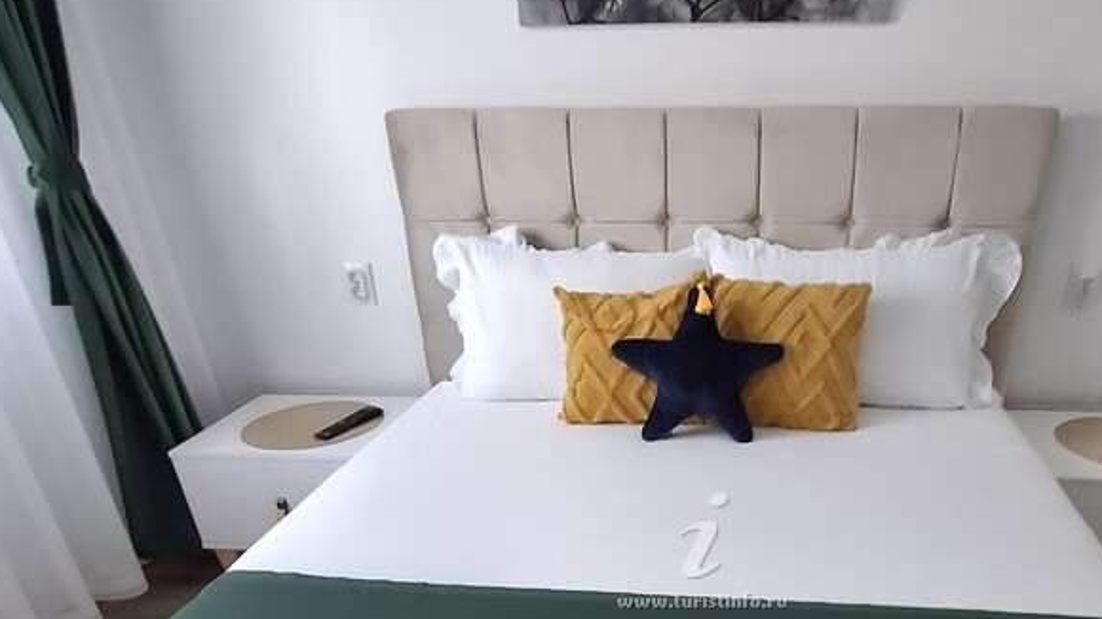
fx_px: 730
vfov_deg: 42.8
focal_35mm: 25
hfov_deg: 72.8
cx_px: 688
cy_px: 534
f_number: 2.2
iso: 100
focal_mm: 1.74
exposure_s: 1/50
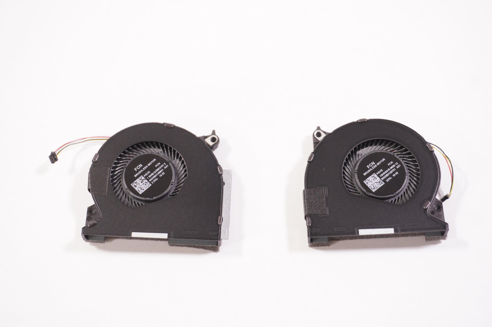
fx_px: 758
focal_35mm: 56
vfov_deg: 24.4
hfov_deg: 36.0
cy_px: 164
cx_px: 246
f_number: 5.6
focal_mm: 37
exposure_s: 1/160
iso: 1000
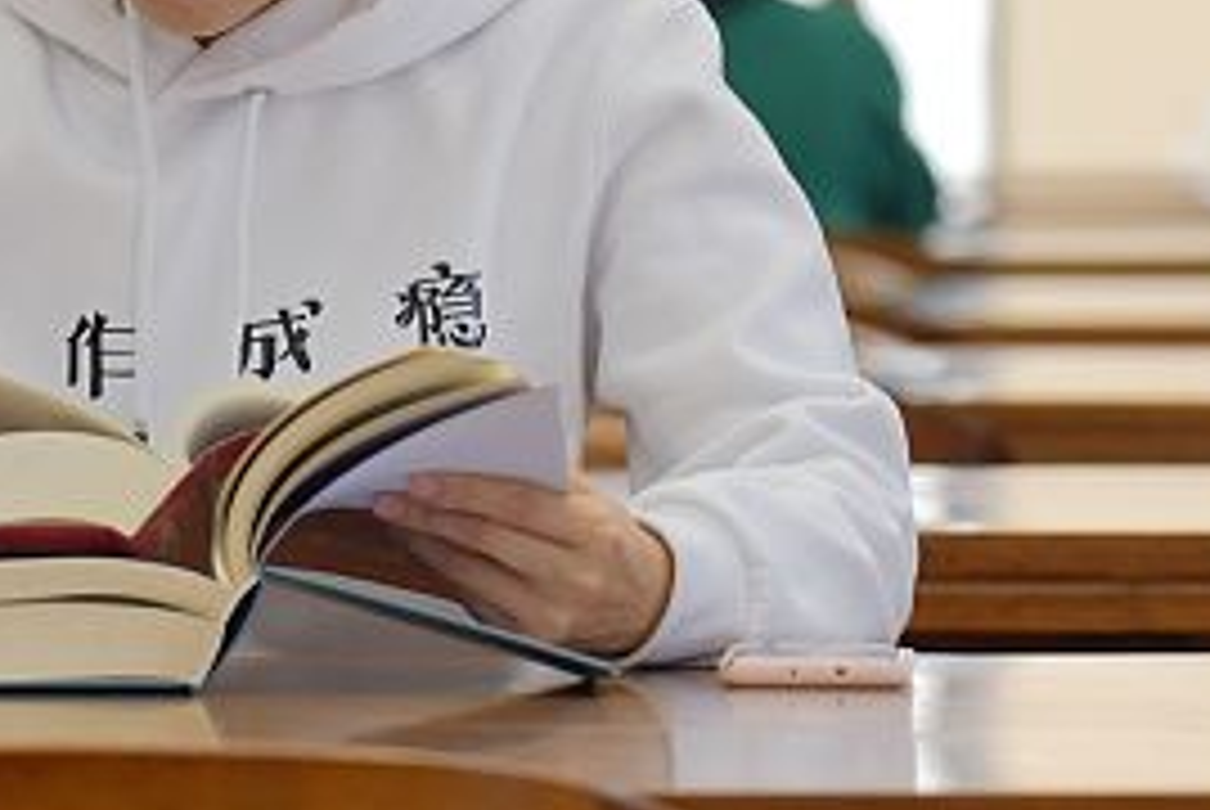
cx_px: 373
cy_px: -158
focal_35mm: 557
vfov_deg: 2.5
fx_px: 18741
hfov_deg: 3.7
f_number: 4.5
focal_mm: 125
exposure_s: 1/160
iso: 800
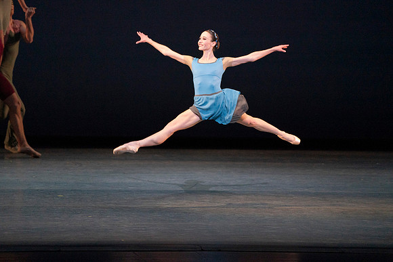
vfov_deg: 3.8
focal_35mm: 361
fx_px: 3942
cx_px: 196
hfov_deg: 5.7
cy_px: 131
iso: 6400
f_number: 5.6
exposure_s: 1/400
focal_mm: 361
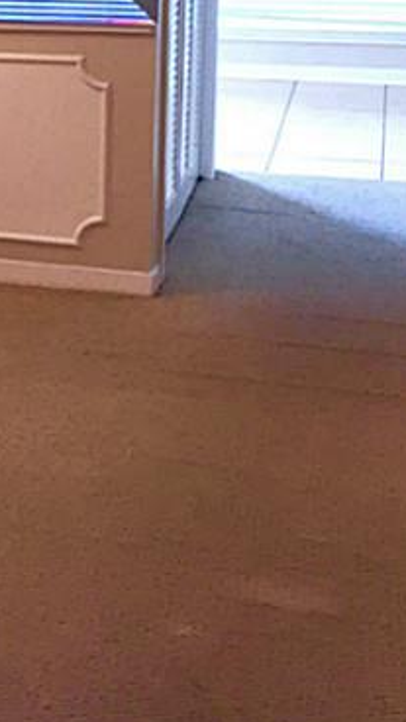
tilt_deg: -9.6
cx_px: -479
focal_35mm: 88
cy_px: 88
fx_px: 1684
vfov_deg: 23.6
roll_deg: +1.5
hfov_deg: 11.8
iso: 80
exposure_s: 1/30
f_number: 2.2
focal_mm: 4.15
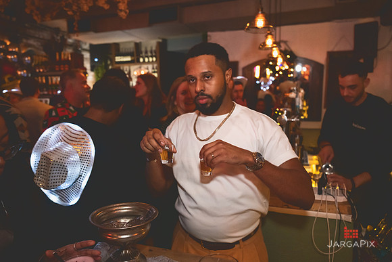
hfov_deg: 70.7
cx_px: 196
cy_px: 131
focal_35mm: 25
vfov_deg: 50.6
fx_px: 276
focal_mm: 24
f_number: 3.2
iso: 3200
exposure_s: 1/100
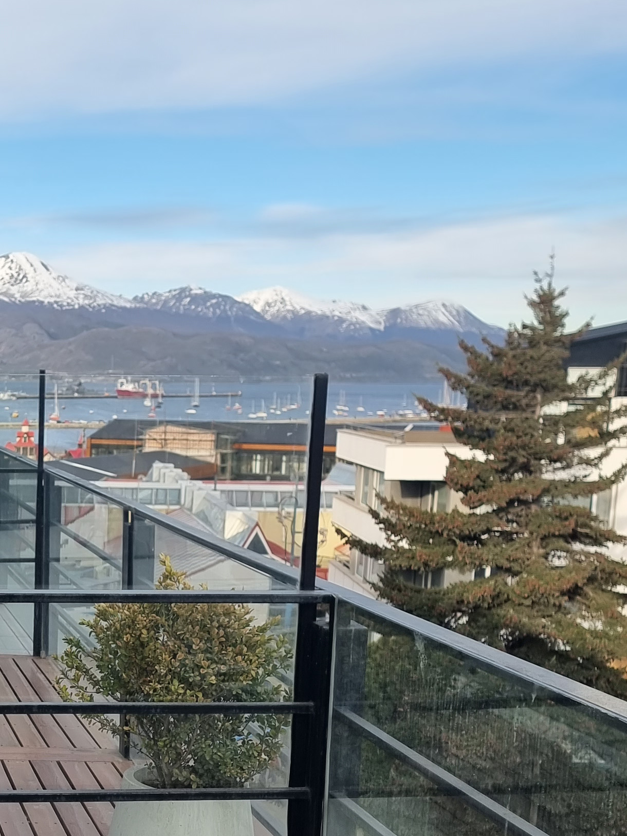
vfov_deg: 32.1
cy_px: 622
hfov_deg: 23.7
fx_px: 1425
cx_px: -14
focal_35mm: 59
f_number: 1.8
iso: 50
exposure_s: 1/414
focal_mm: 6.7
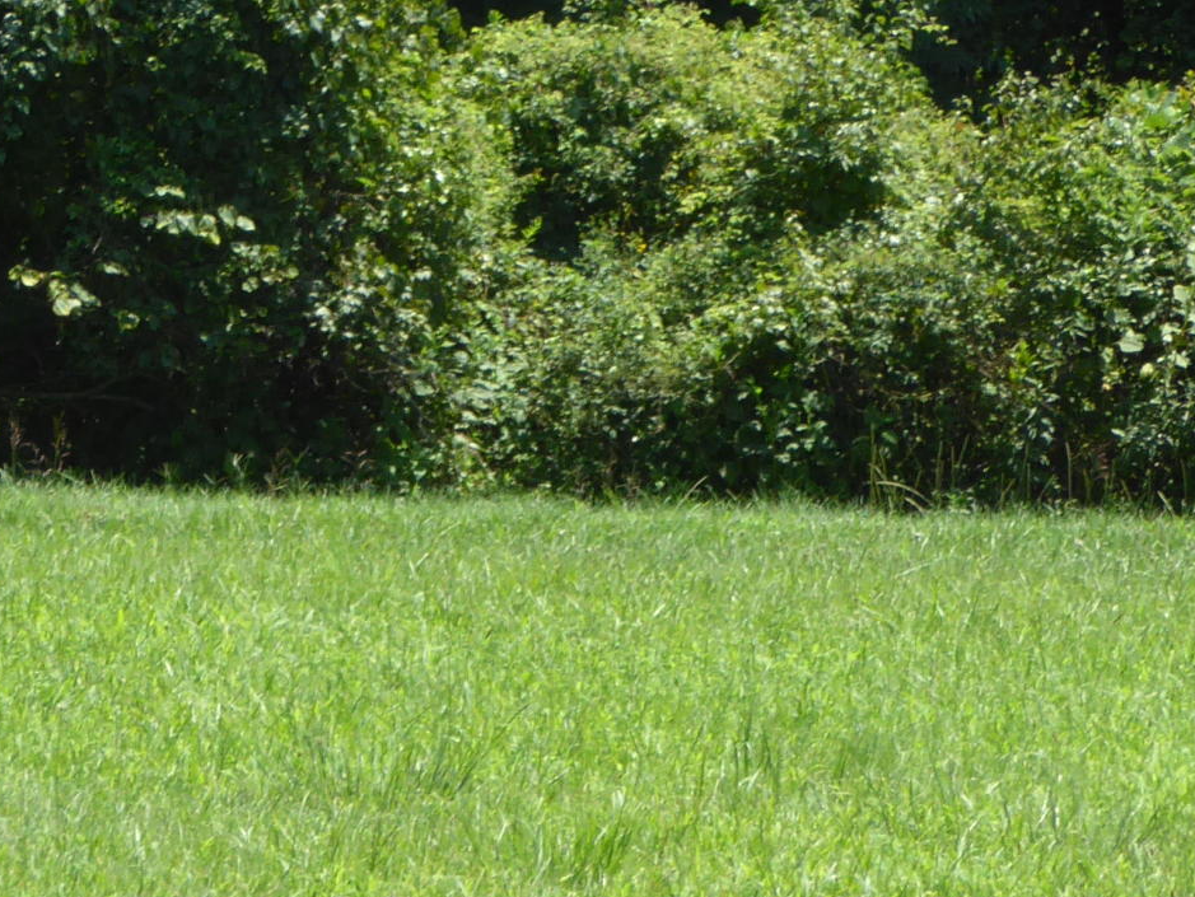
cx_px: 386
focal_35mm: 396
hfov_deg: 5.0
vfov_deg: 3.8
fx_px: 13676
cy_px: 414
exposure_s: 1/200
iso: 100
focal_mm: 22.3
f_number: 5.2
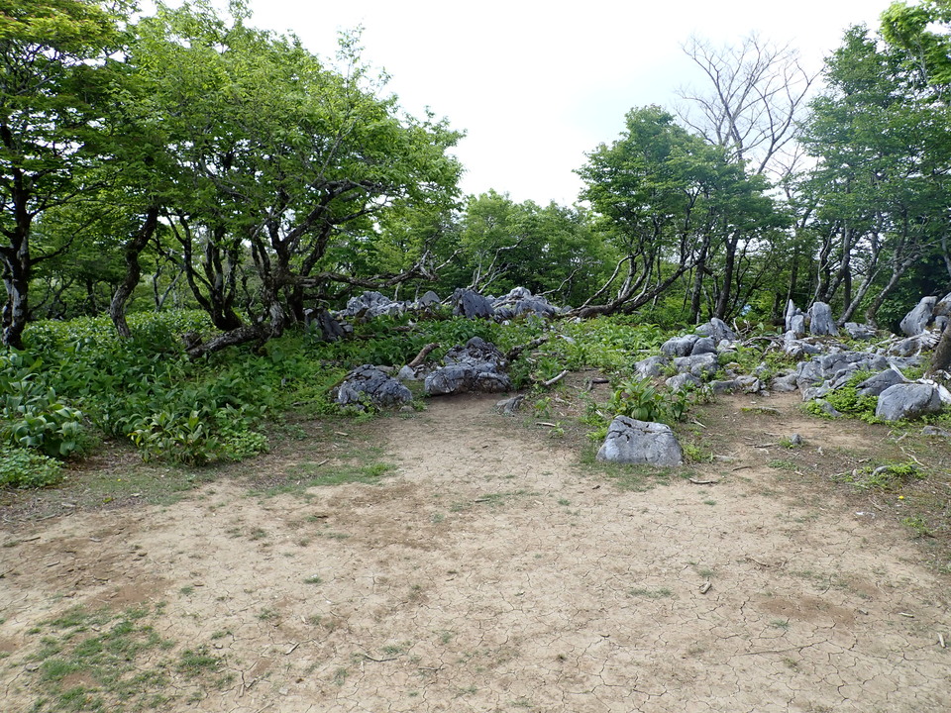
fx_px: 687
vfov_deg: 54.9
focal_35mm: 25
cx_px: 476
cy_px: 356
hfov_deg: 69.4
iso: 100
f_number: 2.8
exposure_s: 1/640
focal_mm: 4.5
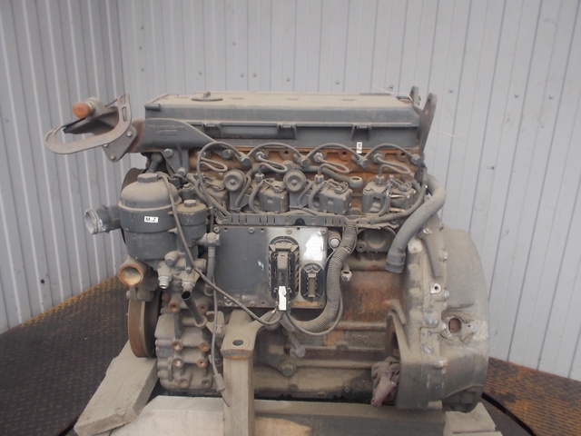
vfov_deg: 48.2
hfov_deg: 61.7
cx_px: 290
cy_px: 218
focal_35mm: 29
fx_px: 487
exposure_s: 1/50
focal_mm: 4.1
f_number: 3.3
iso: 80
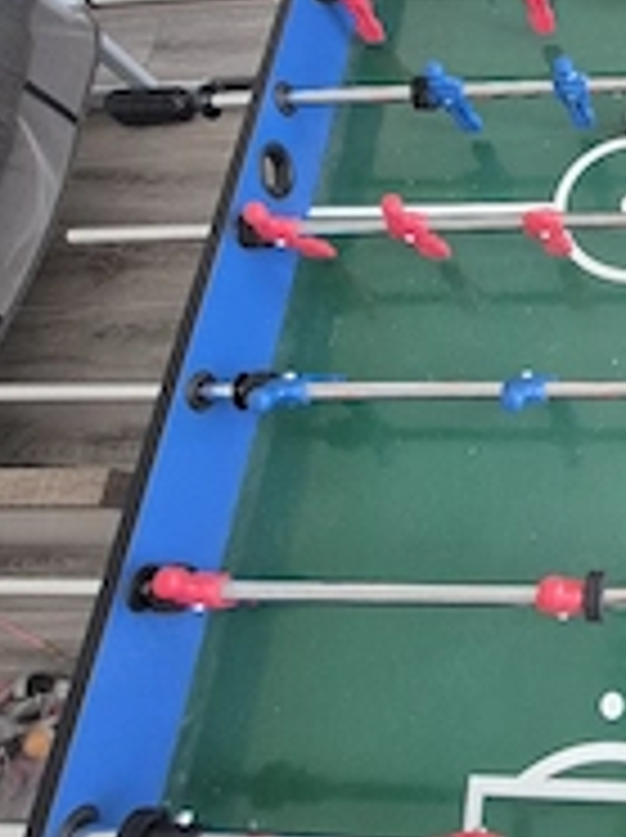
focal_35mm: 28
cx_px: 653
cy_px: 284
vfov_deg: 62.1
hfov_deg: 41.7
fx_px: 677
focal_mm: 1.74
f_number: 2.2
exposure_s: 1/50
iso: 320
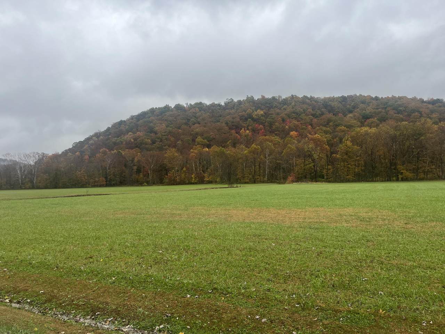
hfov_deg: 67.3
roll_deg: +1.7
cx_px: 222
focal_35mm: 26
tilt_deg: +1.0
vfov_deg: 53.1
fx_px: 334
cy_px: 167
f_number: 1.6
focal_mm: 5.1
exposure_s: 1/777
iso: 50
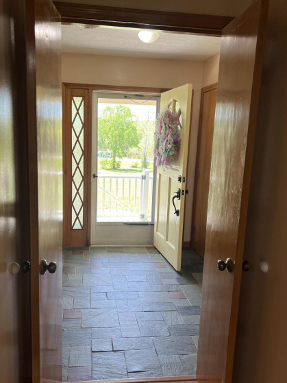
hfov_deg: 45.4
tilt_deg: -10.3
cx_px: 131
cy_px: 201
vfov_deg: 58.3
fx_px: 343
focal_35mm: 31
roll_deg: -1.2
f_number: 1.5
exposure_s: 1/120
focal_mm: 5.7
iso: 40
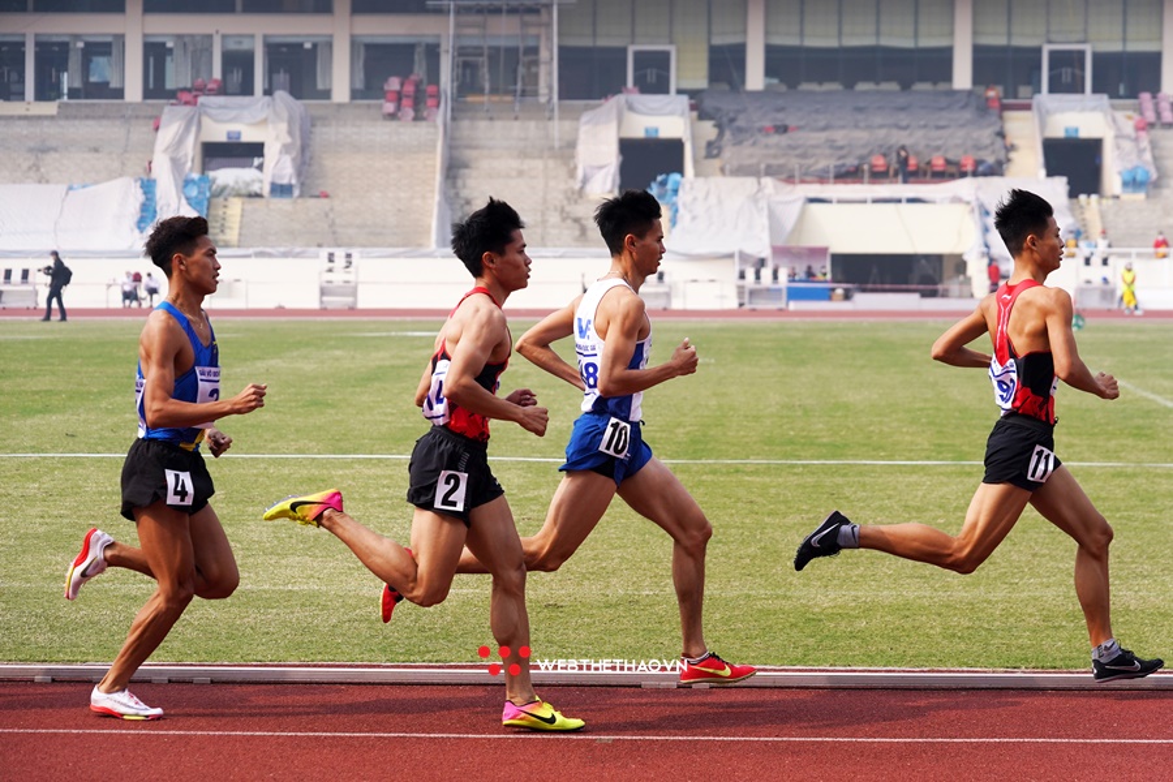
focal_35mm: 95
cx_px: 586
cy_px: 391
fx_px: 3095
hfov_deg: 21.5
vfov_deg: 14.4
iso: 500
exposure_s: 1/2500
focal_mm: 95
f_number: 5
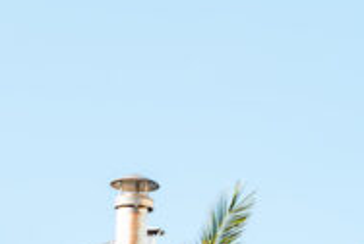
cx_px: 742
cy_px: 18
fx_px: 3301
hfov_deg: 6.1
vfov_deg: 4.2
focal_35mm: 326
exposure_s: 1/250
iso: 200
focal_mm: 60
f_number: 5.6
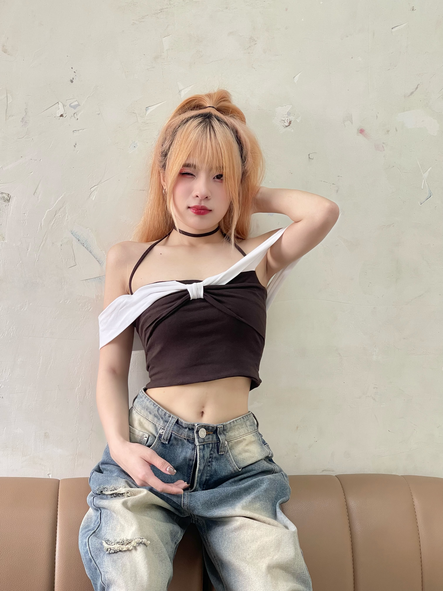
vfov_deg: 30.3
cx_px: 222
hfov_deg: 22.9
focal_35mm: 64
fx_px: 1092
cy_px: 296
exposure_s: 1/99
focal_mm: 7.5
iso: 100
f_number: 2.2
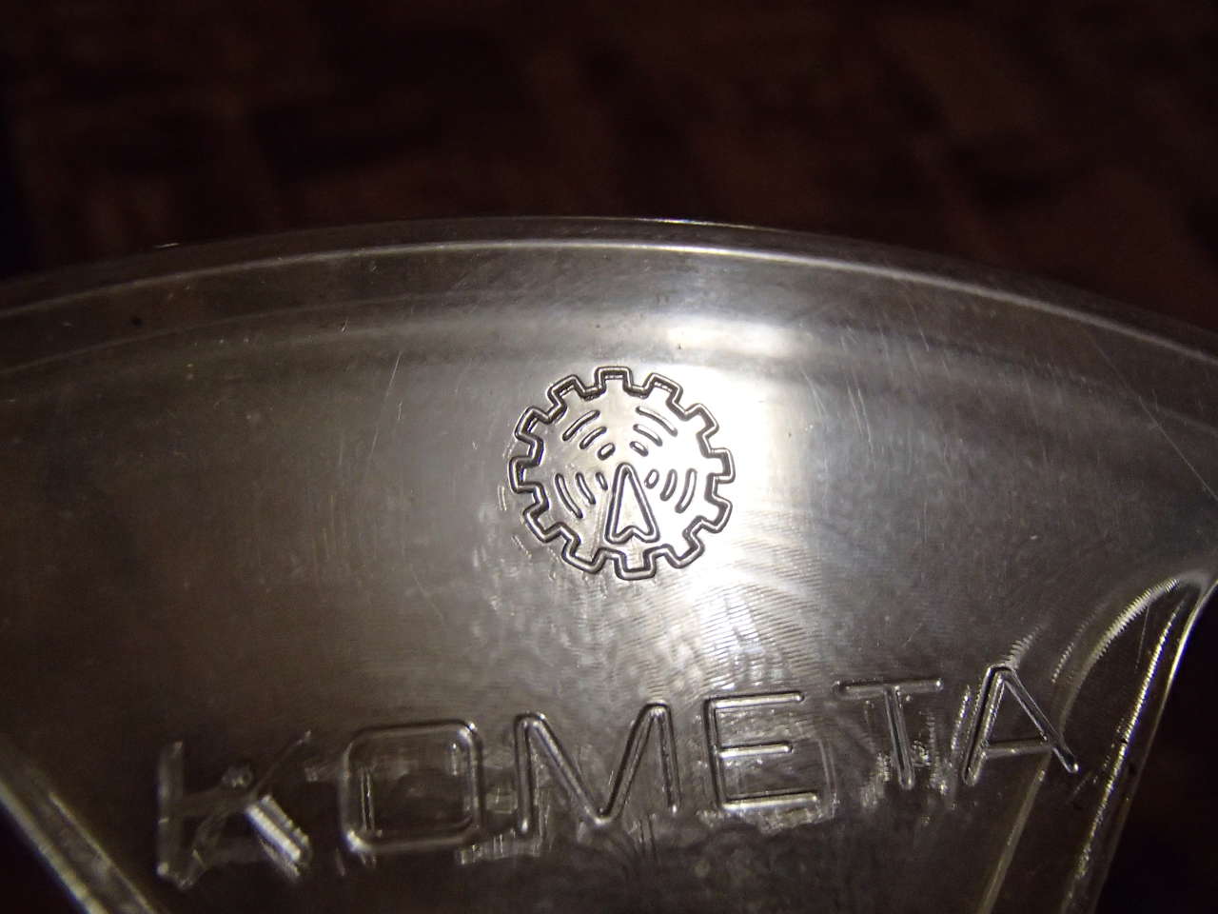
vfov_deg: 38.7
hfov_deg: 50.1
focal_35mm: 37
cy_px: 457
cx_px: 609
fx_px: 1302
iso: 800
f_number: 4.7
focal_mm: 6.64
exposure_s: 1/40
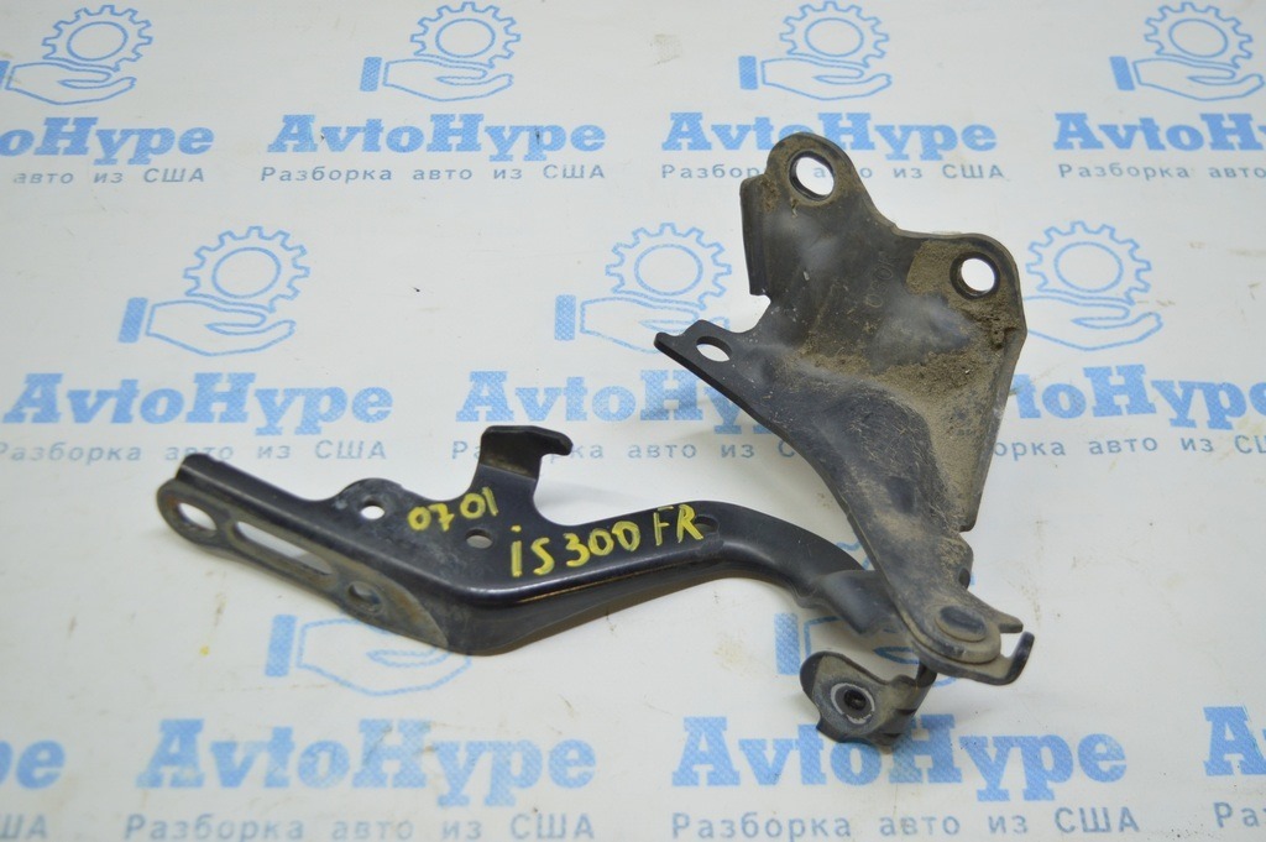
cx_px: 633
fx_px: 1476
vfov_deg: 31.8
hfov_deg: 46.4
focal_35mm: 42
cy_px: 421
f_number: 4.2
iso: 400
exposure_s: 1/60
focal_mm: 28
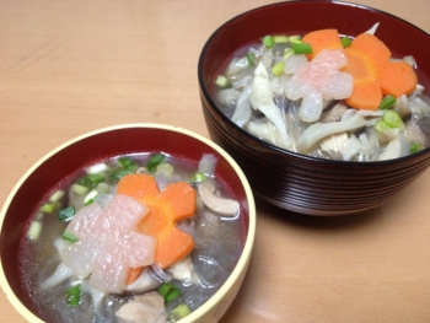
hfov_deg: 52.6
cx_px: 215
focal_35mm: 35
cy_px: 162
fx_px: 435
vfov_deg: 40.7
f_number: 2.4
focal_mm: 4.28
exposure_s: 1/20
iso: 160
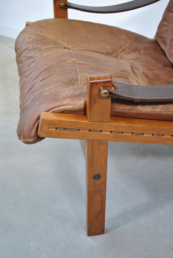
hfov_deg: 28.2
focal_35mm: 48
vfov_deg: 41.1
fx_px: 345
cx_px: 86
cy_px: 129
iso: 200
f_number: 4.8
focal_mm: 32
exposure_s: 1/20
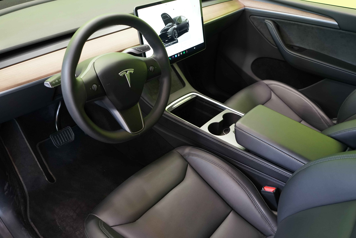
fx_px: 287
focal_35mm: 29
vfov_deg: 45.0
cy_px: 119
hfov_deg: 63.7
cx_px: 178
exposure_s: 1/20
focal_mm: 29
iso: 1600
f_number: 5
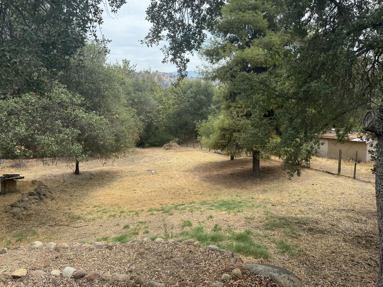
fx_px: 266
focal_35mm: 24
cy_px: 144
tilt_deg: -8.1
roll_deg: +1.2
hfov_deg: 71.6
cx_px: 192
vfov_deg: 56.8
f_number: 1.78
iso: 100
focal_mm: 6.76
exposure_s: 1/2907
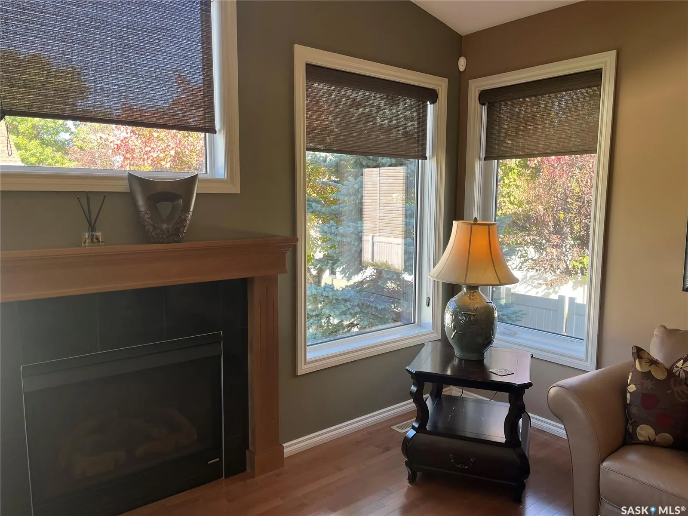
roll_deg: +0.0
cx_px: 344
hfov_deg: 67.3
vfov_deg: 53.1
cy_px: 258
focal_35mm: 26
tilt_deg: -7.4
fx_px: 517
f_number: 1.6
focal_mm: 5.1
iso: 80
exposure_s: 1/120
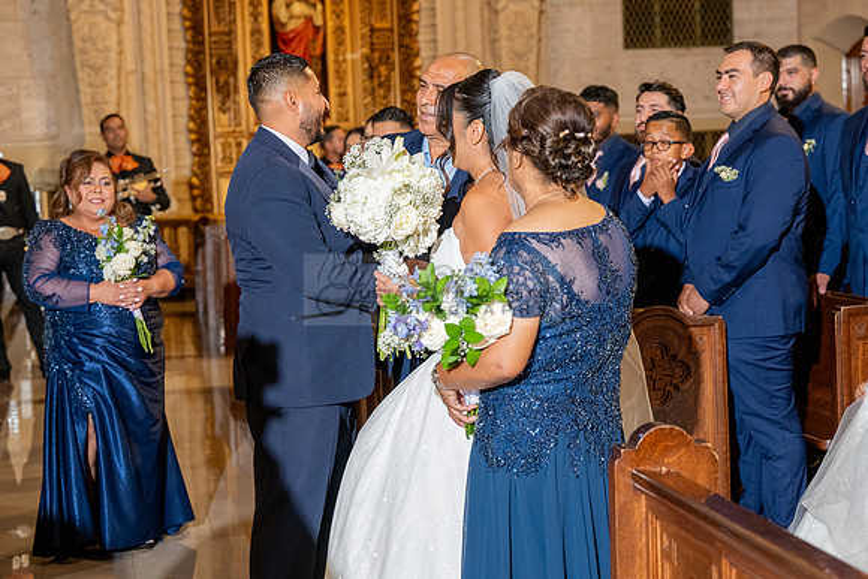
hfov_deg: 28.8
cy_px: 290
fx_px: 1688
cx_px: 434
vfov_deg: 19.5
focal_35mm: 70
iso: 2000
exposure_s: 1/200
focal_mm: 70
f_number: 4.5
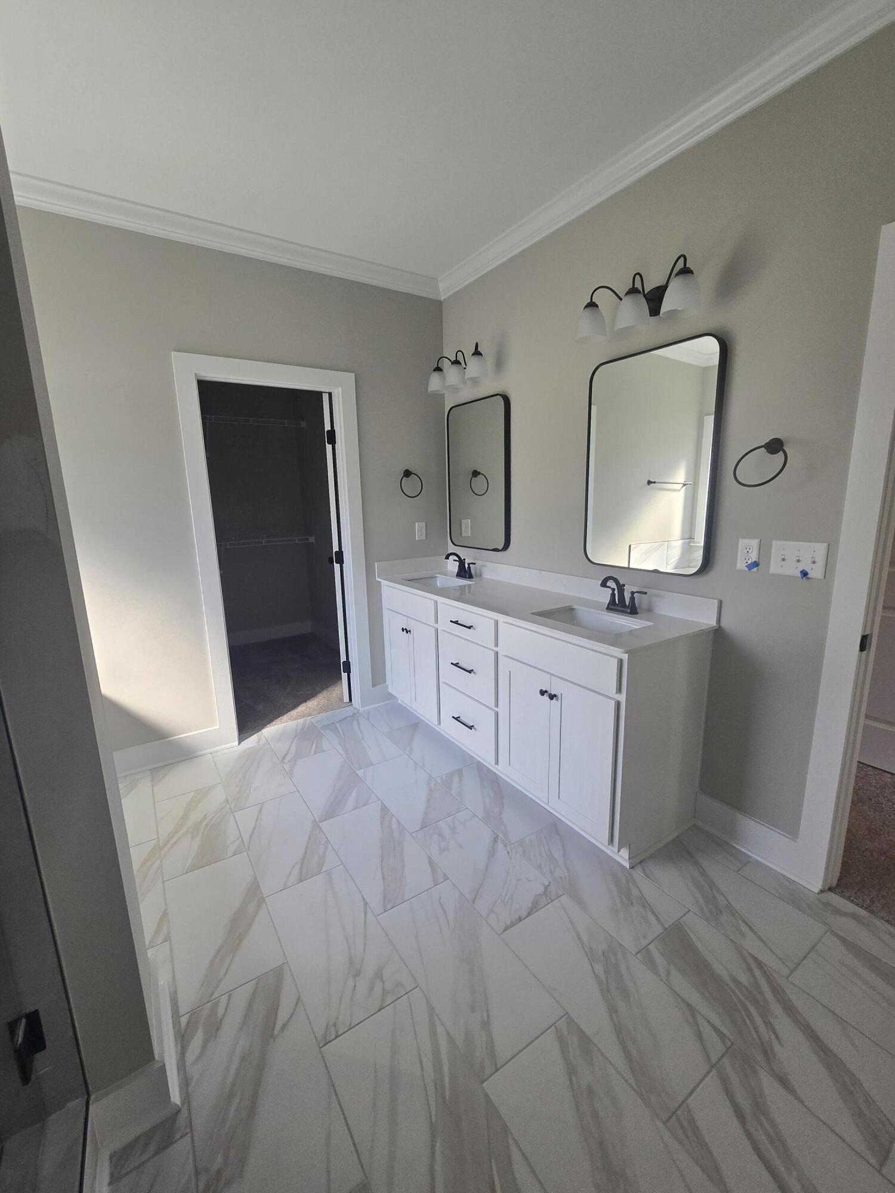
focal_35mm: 13
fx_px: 448
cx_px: 448
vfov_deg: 106.2
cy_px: 596
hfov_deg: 89.9
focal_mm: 2.2
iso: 80
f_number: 2.2
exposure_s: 1/120
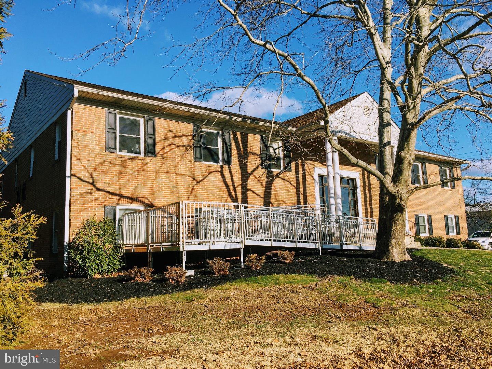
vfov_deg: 48.2
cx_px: 246
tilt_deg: +7.8
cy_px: 184
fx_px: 412
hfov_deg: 61.7
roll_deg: +1.1
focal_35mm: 29
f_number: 2.2
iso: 25
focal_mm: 4.15
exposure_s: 1/1374
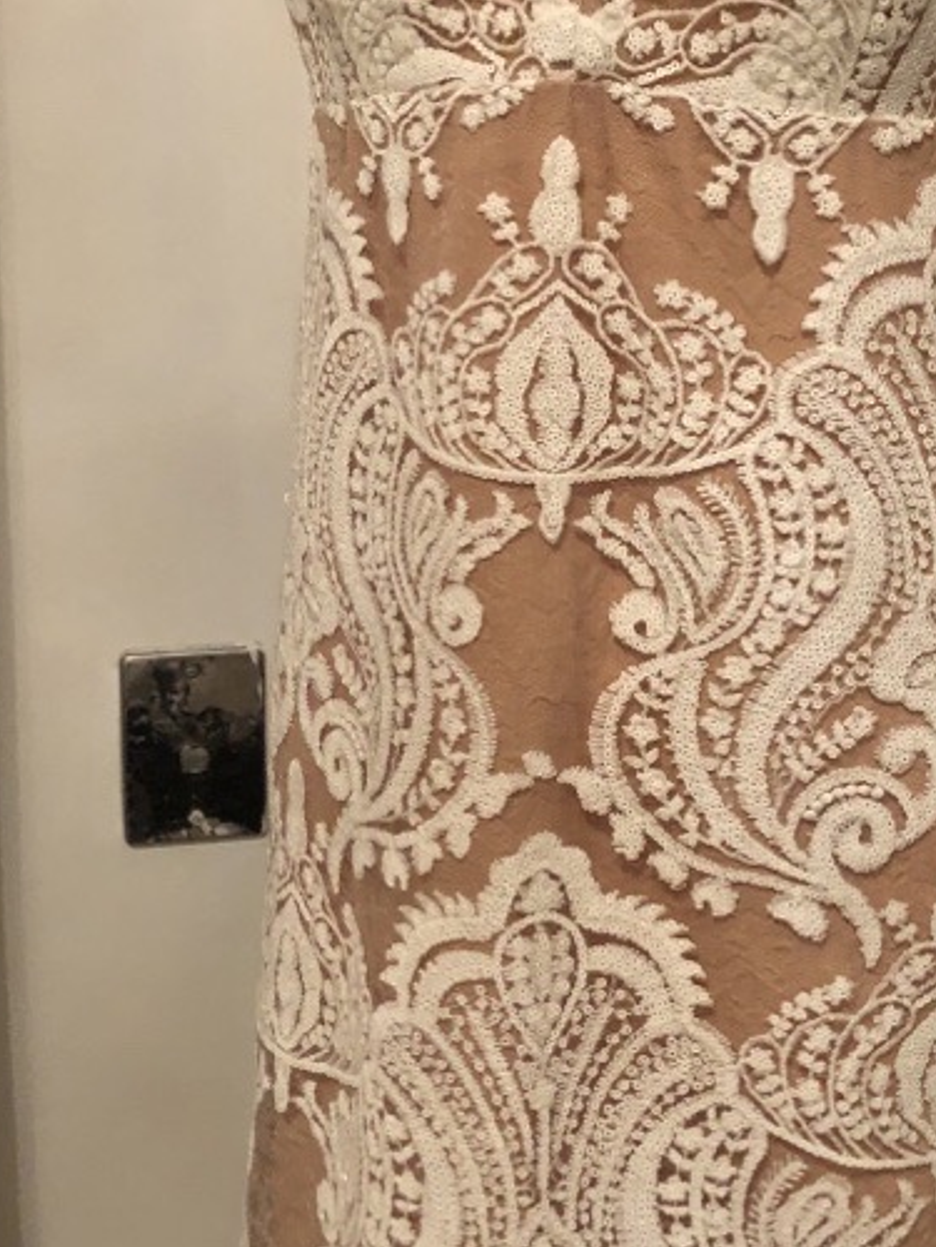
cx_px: 619
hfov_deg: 26.0
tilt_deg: -7.2
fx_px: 2019
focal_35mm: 56
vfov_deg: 34.1
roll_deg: +1.0
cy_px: 429
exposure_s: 1/9
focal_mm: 3.99
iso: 100
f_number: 1.8
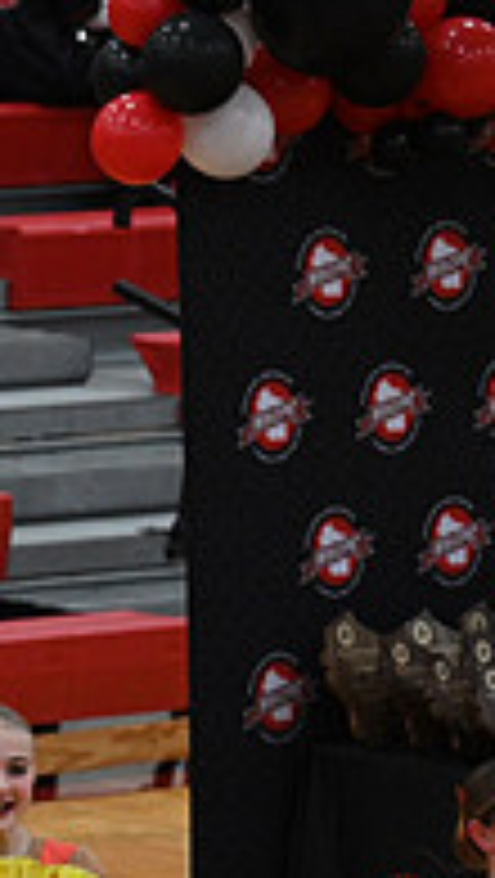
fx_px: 12317
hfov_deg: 2.3
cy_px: 790
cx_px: -792
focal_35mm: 529
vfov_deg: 4.1
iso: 4000
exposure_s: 1/400
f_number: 4
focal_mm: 170
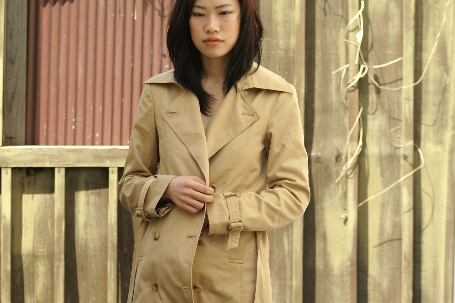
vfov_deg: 7.6
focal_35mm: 181
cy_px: 253
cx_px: 227
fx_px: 2287
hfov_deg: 11.4
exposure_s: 1/640
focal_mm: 80
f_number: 4.5
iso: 200
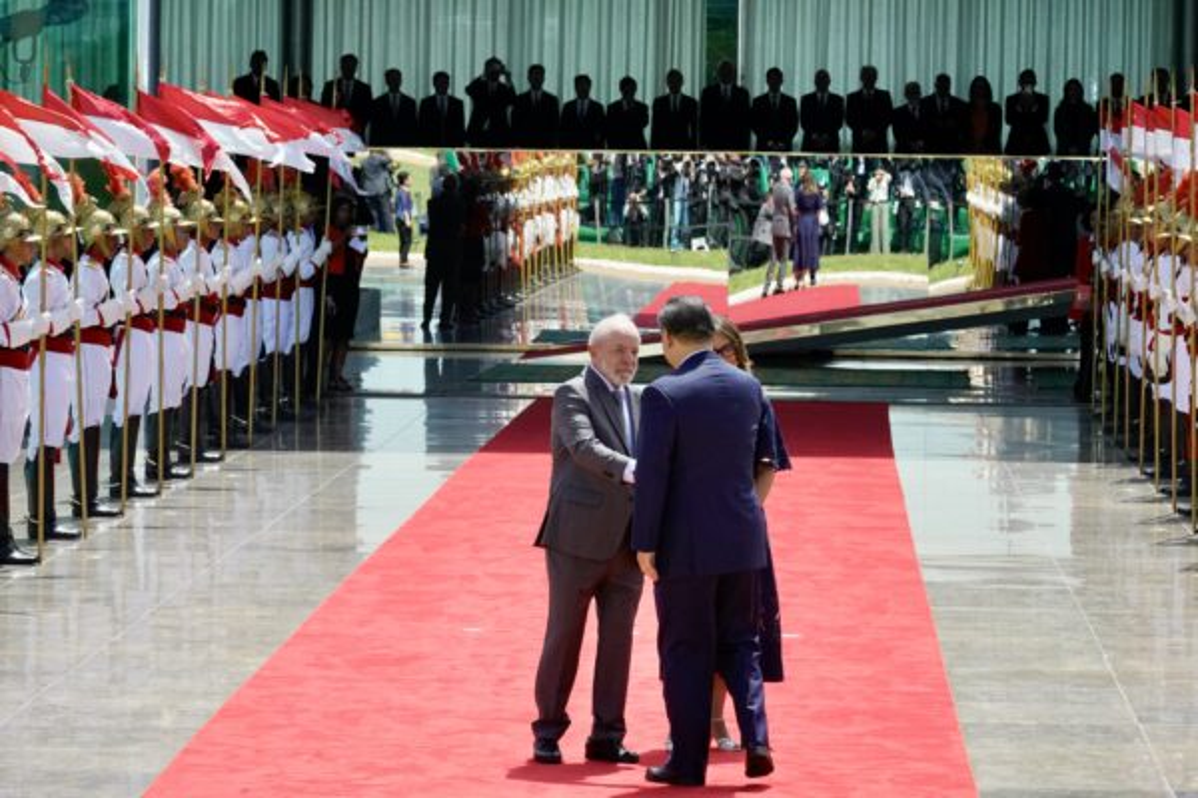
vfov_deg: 6.9
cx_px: 599
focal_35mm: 198
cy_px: 399
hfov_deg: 10.4
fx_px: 6588
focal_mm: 132
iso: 1250
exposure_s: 1/1250
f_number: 10
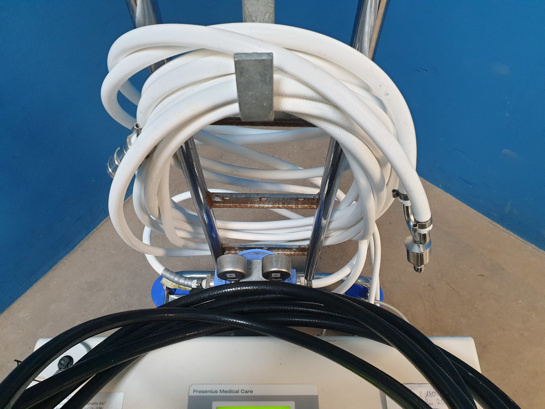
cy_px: 204
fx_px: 409
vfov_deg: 53.1
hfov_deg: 67.3
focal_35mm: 26
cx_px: 272
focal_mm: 4.3
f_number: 2.4
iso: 320
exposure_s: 1/50
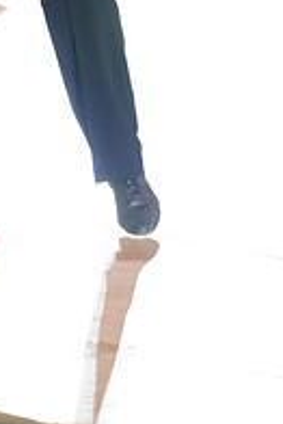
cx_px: -77
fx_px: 4696
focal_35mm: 399
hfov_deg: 3.4
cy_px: -154
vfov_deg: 5.1
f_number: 2.8
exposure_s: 1/500
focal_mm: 135
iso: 2500
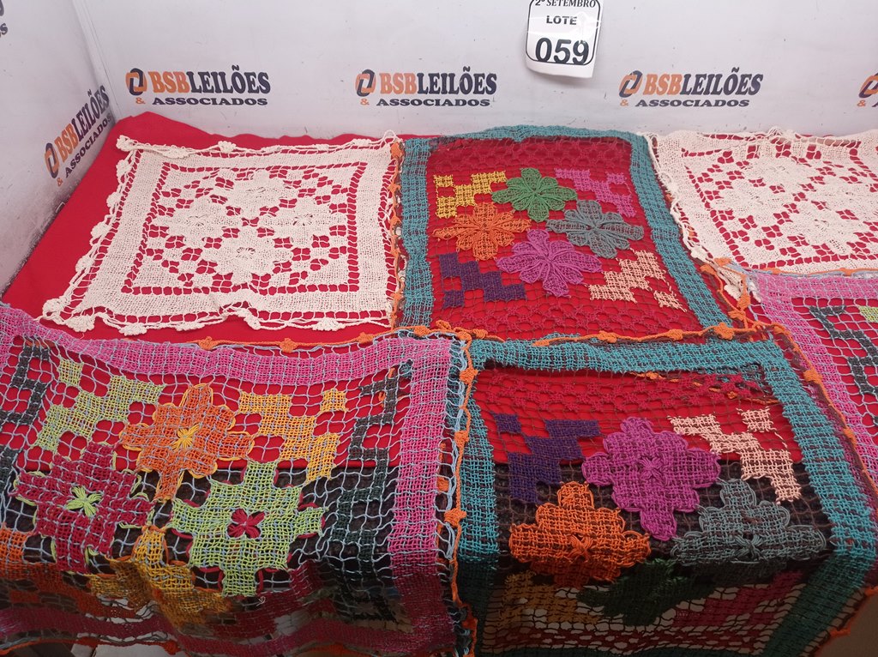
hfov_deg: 63.5
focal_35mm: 28
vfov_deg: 49.7
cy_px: 328
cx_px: 439
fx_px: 710
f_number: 1.79
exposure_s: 1/60
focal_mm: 4.7
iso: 219
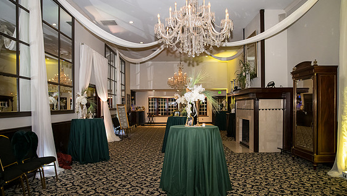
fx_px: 239
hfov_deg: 71.9
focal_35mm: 26
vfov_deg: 44.3
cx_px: 168
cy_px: 111
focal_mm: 24
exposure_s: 1/320
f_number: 3.2
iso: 3200
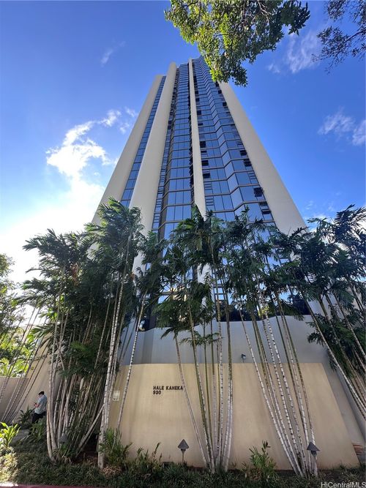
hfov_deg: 85.7
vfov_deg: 102.1
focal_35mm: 14
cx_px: 183
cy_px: 244
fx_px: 197
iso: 40
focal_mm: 2.22
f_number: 2.2
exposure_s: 1/202
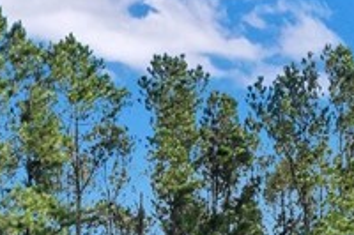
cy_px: 559
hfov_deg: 23.3
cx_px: 227
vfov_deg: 12.4
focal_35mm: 87
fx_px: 855
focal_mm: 16
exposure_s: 1/250
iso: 200
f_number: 10
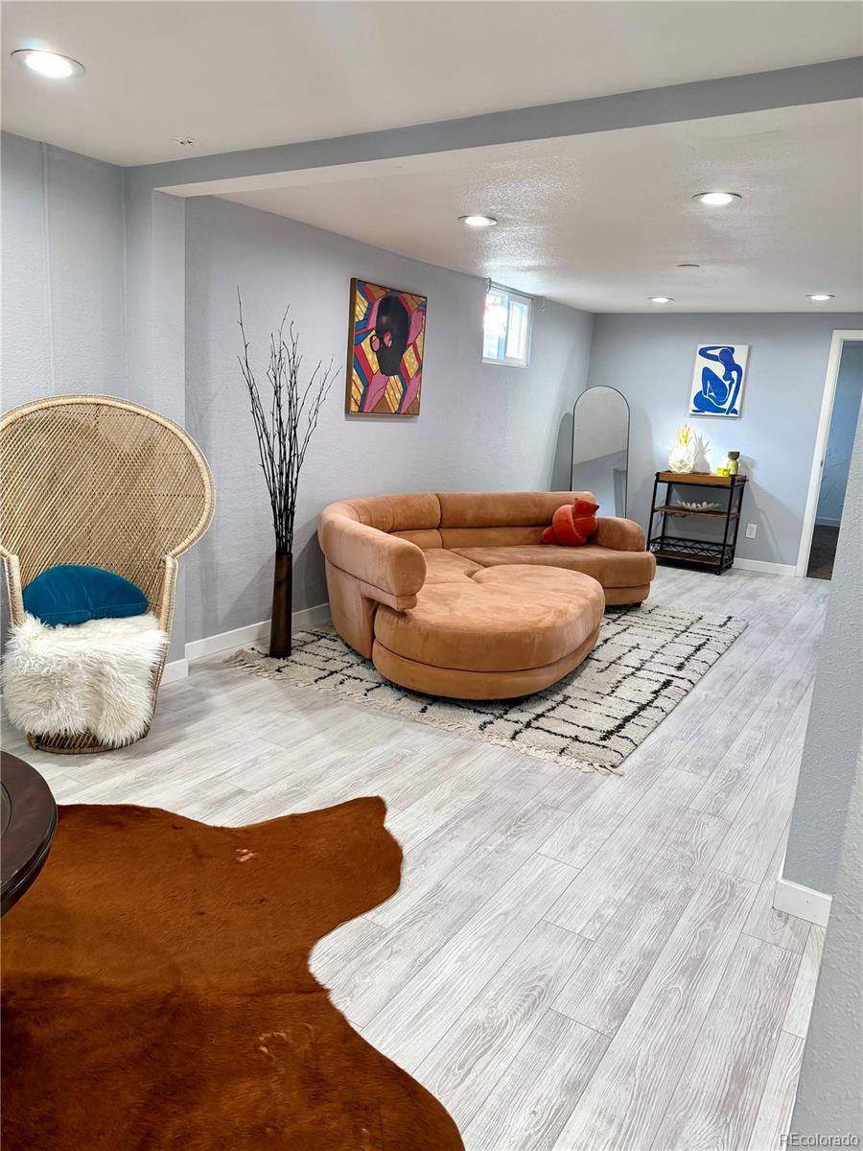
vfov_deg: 71.6
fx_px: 798
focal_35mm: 24
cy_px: 576
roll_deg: -3.4
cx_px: 432
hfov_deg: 56.8
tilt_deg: -12.2
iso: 200
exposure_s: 1/120
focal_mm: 6.76
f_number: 1.78
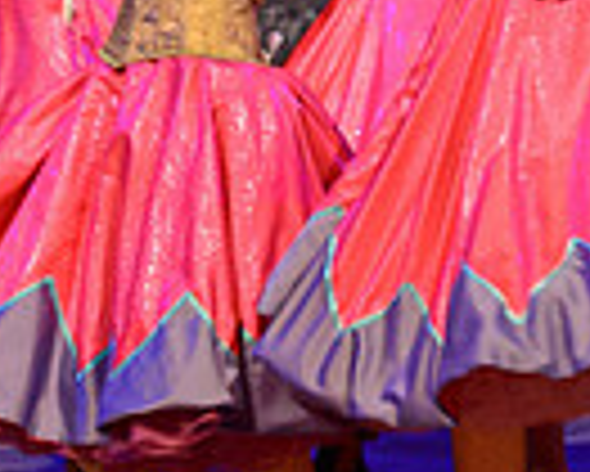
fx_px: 16042
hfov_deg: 2.1
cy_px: -675
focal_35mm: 918
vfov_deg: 1.7
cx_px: 281
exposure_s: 1/100
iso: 1000
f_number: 2.8
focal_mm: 90
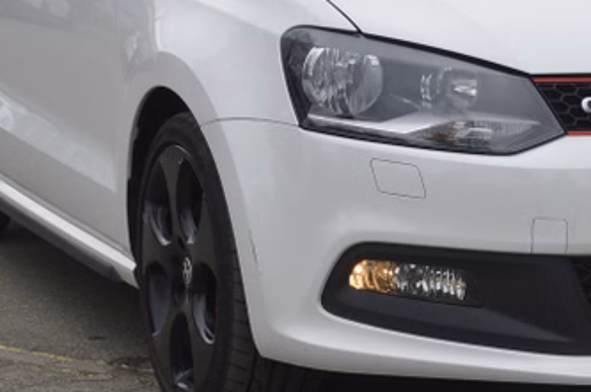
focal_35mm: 126
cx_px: 435
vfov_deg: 10.8
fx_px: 2069
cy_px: 170
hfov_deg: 16.2
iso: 100
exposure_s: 1/200
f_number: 7.1
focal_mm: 35
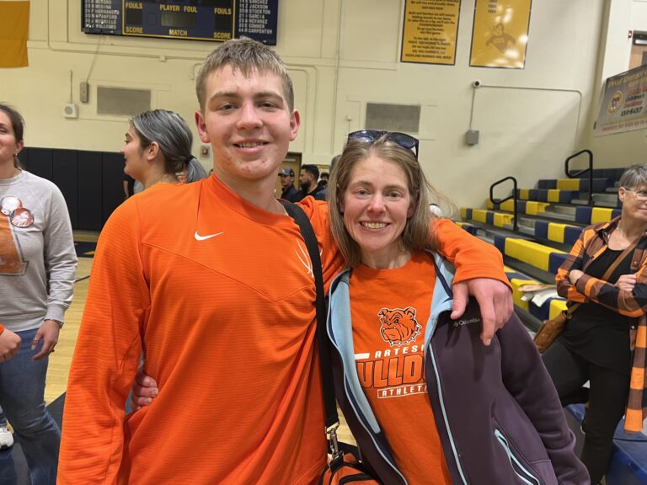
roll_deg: -3.3
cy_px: 242
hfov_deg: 67.3
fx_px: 486
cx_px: 324
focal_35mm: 26
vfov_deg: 53.1
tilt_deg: -7.0
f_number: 1.5
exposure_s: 1/60
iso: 160
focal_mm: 5.7
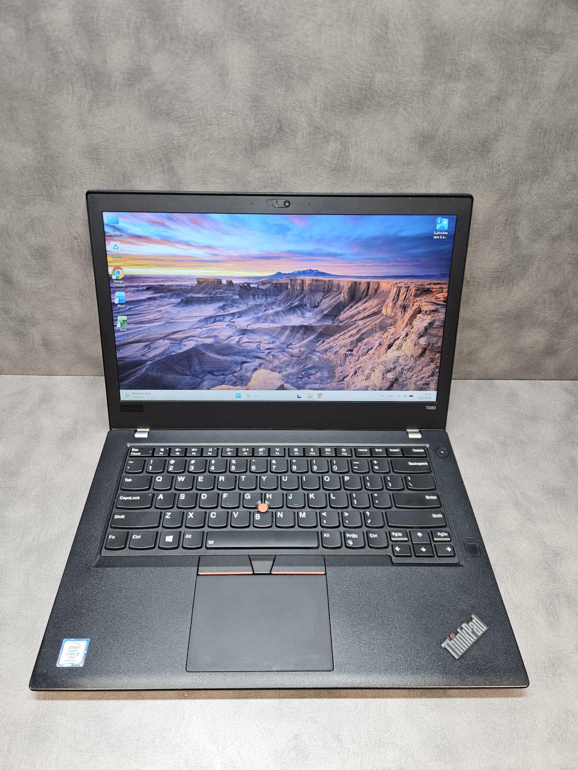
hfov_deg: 58.9
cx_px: 289
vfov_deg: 73.9
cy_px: 385
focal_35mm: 23
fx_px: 512
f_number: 1.8
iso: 200
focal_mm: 5.4
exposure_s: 1/100
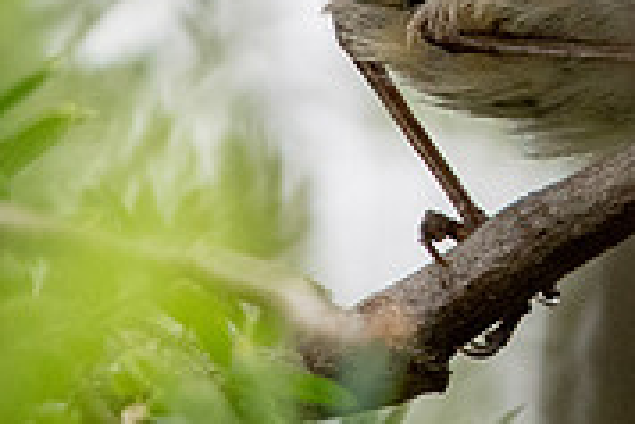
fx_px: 56665
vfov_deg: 0.4
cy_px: -321
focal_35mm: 3210
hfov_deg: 0.6
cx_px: 689
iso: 1400
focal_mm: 500
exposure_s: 1/640
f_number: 5.6
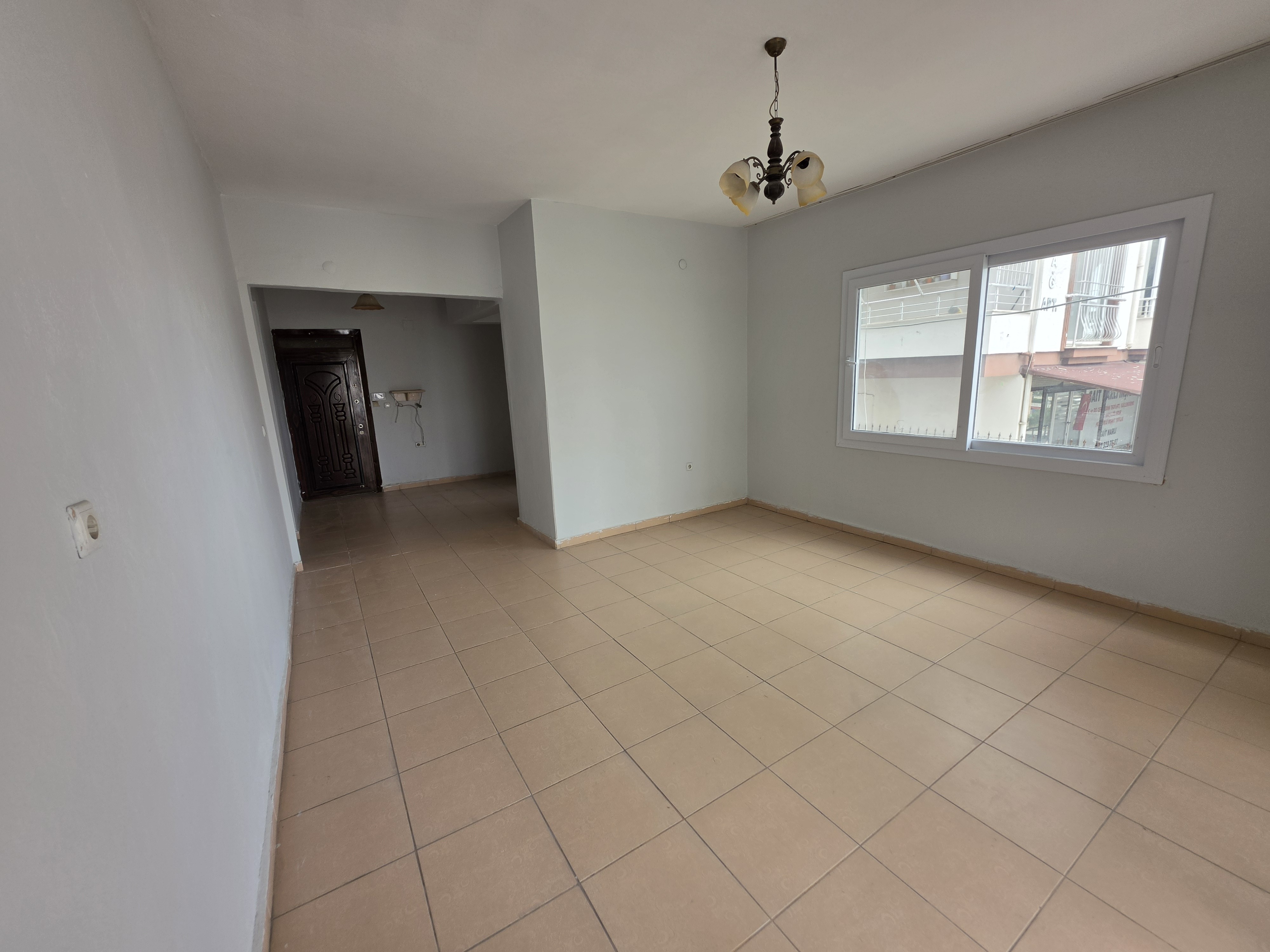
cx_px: 635
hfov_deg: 106.2
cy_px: 476
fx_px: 477
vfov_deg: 89.9
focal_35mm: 13
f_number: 1.9
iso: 25
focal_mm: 2.2
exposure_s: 1/100
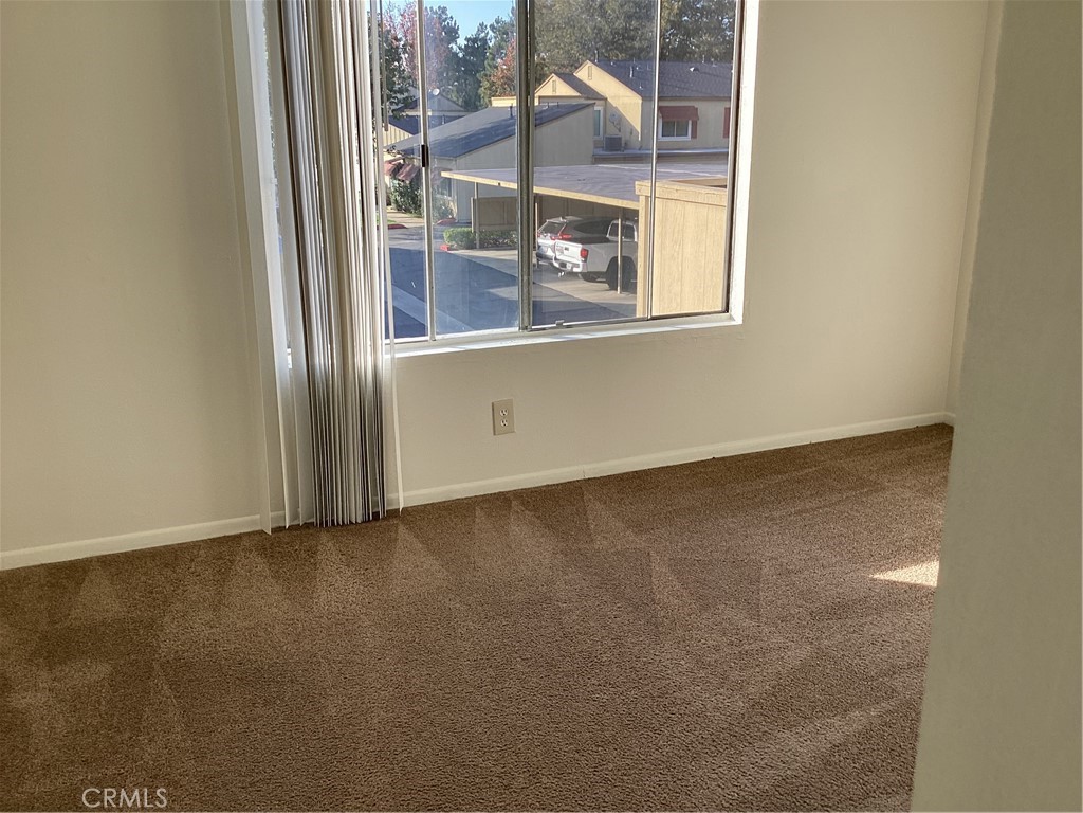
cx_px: 542
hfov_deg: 58.4
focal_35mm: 31
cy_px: 406
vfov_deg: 45.4
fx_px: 970
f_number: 2.4
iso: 25
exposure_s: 1/141
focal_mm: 3.3
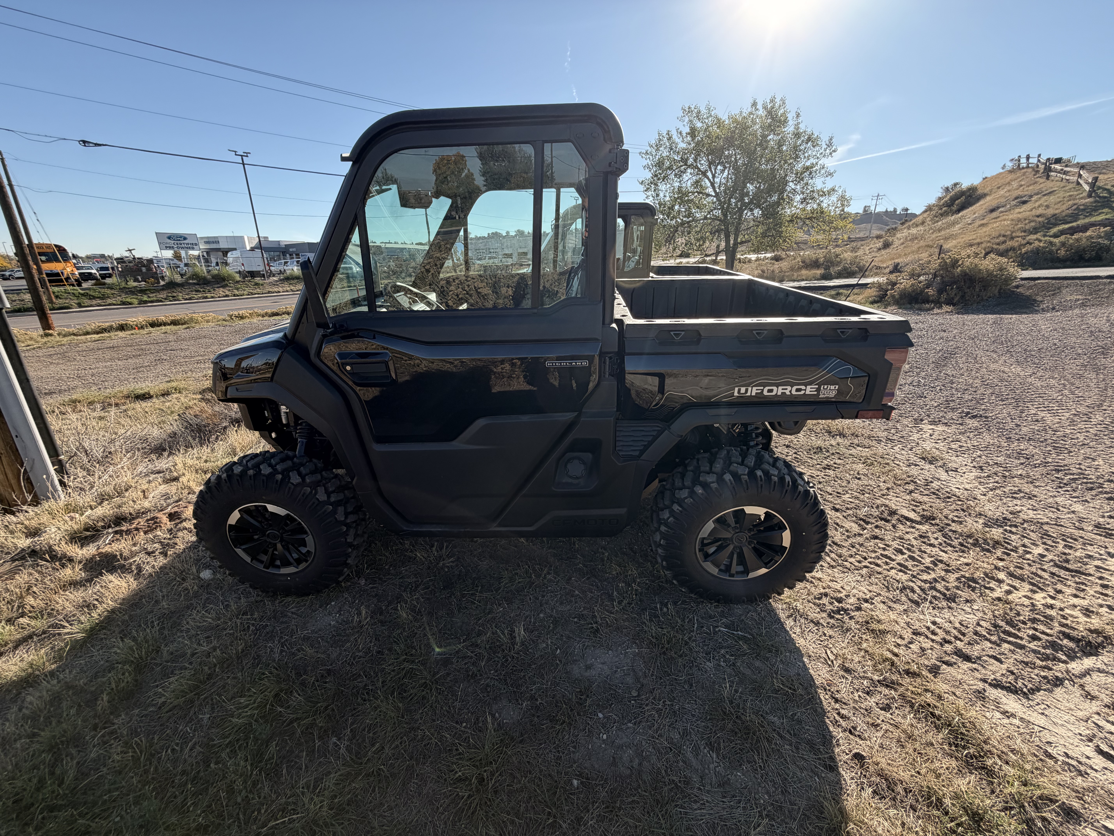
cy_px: 418
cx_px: 557
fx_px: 451
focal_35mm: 14
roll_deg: -0.5
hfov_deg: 102.1
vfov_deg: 85.7
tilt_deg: -19.1
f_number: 2.2
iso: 40
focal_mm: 2.22
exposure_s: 1/651
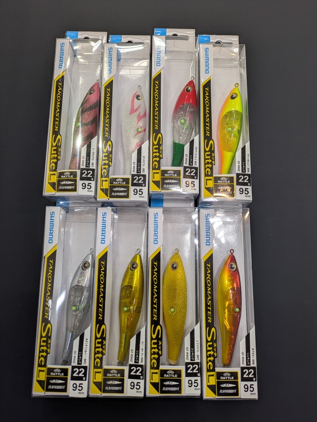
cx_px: 158
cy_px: 211
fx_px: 305
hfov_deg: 54.9
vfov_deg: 69.4
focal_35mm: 25
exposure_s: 1/100
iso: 45
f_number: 1.89
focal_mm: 5.43
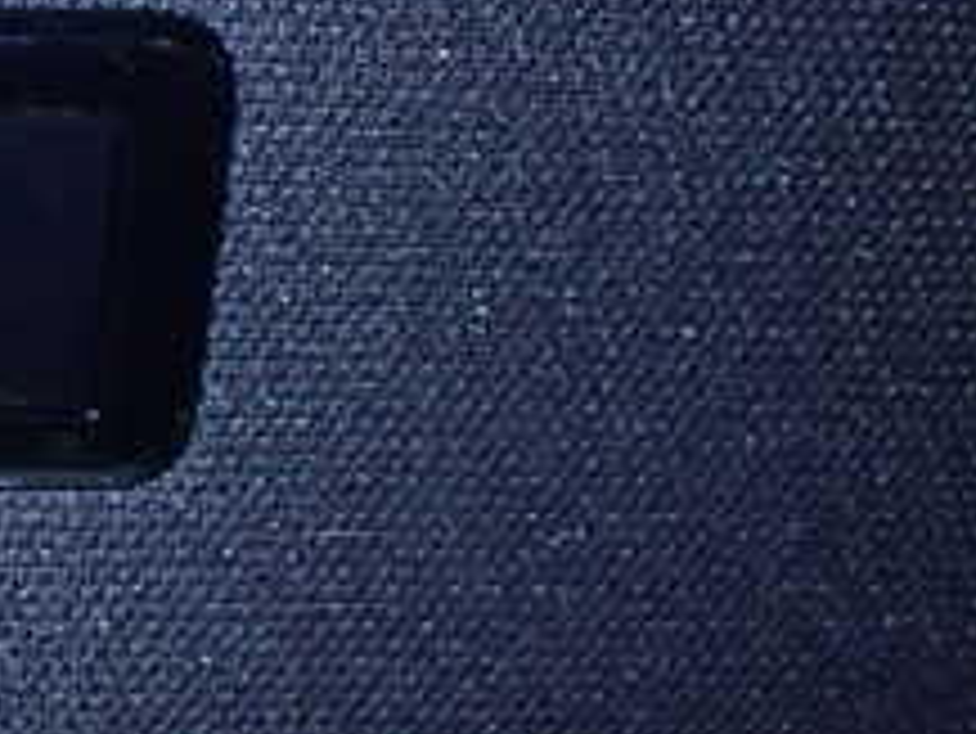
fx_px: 2341
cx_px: -351
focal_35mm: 83
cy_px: 230
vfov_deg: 17.7
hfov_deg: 21.0
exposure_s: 1/30
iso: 800
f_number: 2.3
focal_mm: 5.4
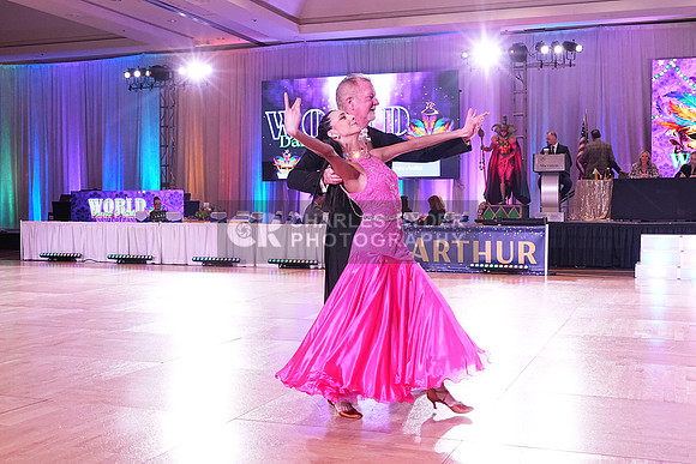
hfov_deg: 45.4
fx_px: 831
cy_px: 232
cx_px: 348
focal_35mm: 43
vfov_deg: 31.2
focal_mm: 29
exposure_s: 1/250
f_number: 6.3
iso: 3200
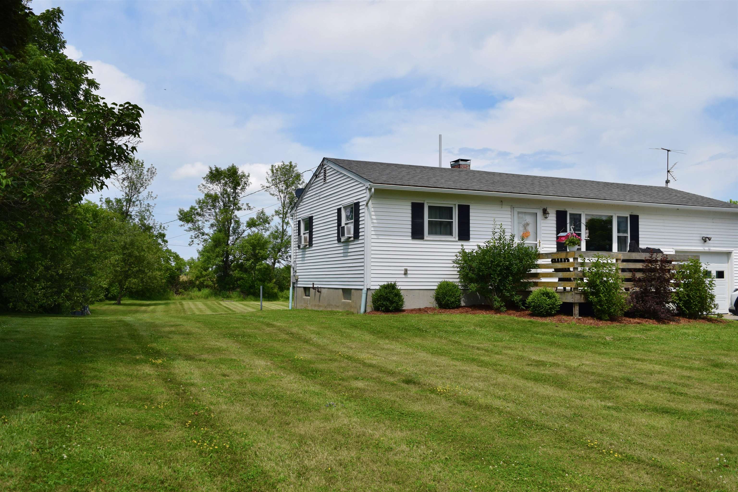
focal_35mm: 32
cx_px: 369
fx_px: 646
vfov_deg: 41.7
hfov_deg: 59.5
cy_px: 246
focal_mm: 21
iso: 200
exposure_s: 1/1250
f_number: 6.3
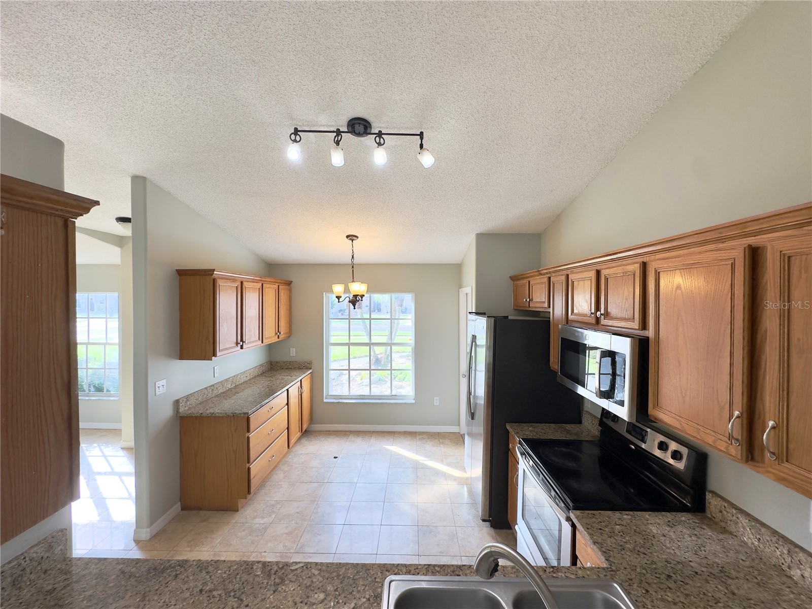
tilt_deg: -0.4
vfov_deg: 85.7
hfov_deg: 102.1
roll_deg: -0.2
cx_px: 406
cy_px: 304
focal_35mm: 14
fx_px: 328
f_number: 2.2
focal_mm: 2.22
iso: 64
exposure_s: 1/120
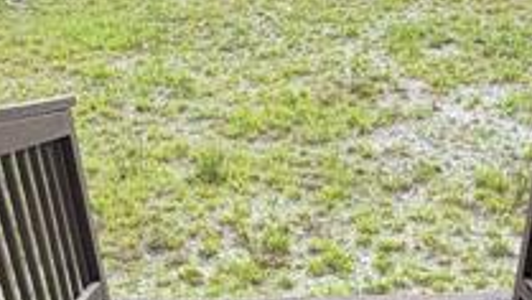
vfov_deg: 19.6
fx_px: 791
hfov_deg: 37.1
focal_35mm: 56
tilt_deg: -36.9
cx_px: 311
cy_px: 402
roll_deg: -0.9
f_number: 2.2
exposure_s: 1/129
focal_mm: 2.22
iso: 40
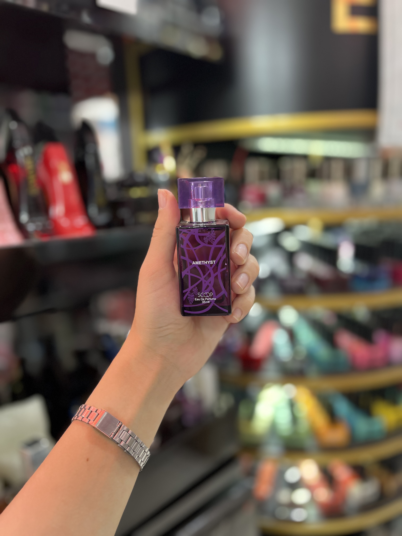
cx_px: 201
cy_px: 268
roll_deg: +4.0
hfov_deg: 53.1
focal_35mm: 26
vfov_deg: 67.3
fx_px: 403
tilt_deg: -9.9
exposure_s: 1/50
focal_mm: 5.1
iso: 100
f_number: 1.6
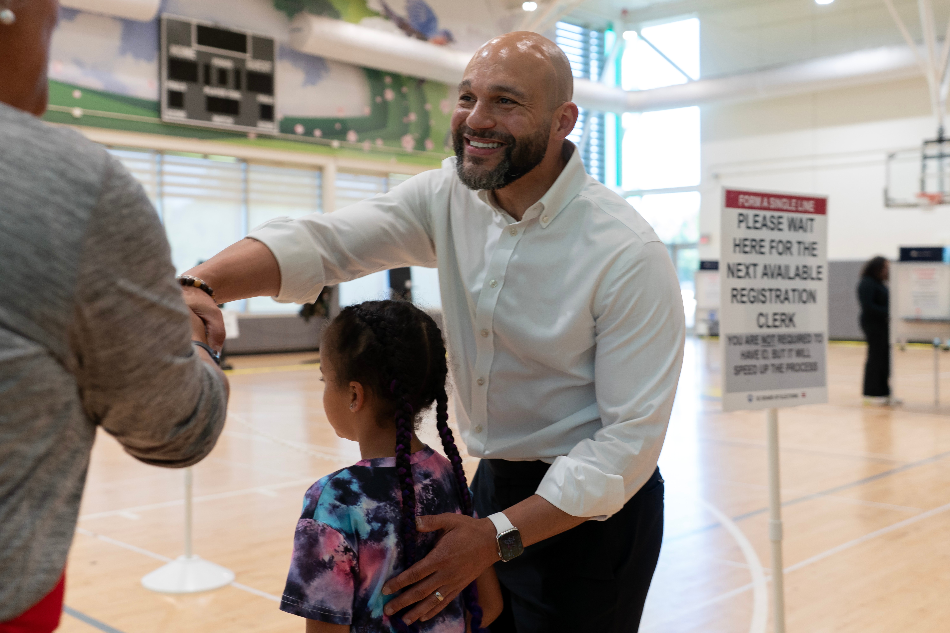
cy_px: 316
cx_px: 475
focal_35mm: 34
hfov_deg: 55.8
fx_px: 897
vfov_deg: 38.9
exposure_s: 1/160
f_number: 3.2
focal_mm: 34
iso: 1000
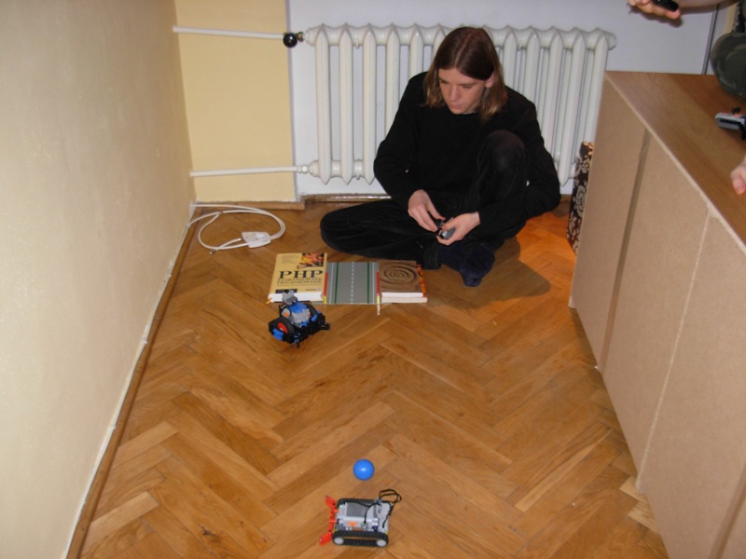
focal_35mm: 38
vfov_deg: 37.7
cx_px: 373
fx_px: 819
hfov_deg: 49.0
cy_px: 280
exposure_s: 1/57
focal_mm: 6.3
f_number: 2.9
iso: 141
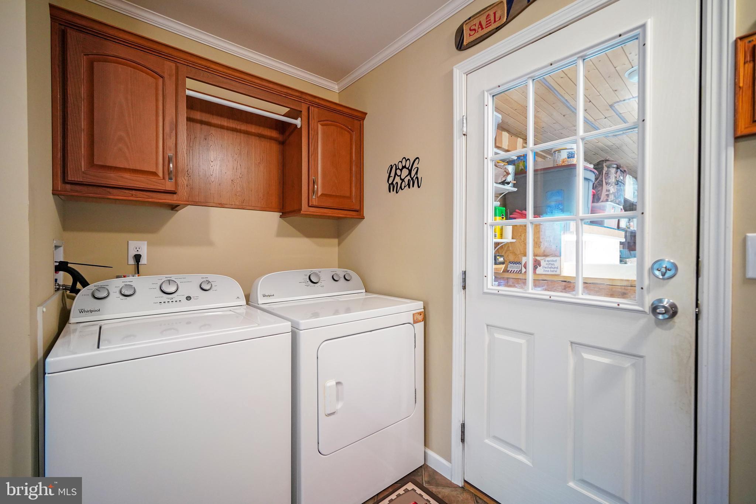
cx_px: 378
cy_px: 252
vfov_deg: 77.3
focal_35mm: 15
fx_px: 315
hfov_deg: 100.4
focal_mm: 10
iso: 1250
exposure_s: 1/30
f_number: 2.8
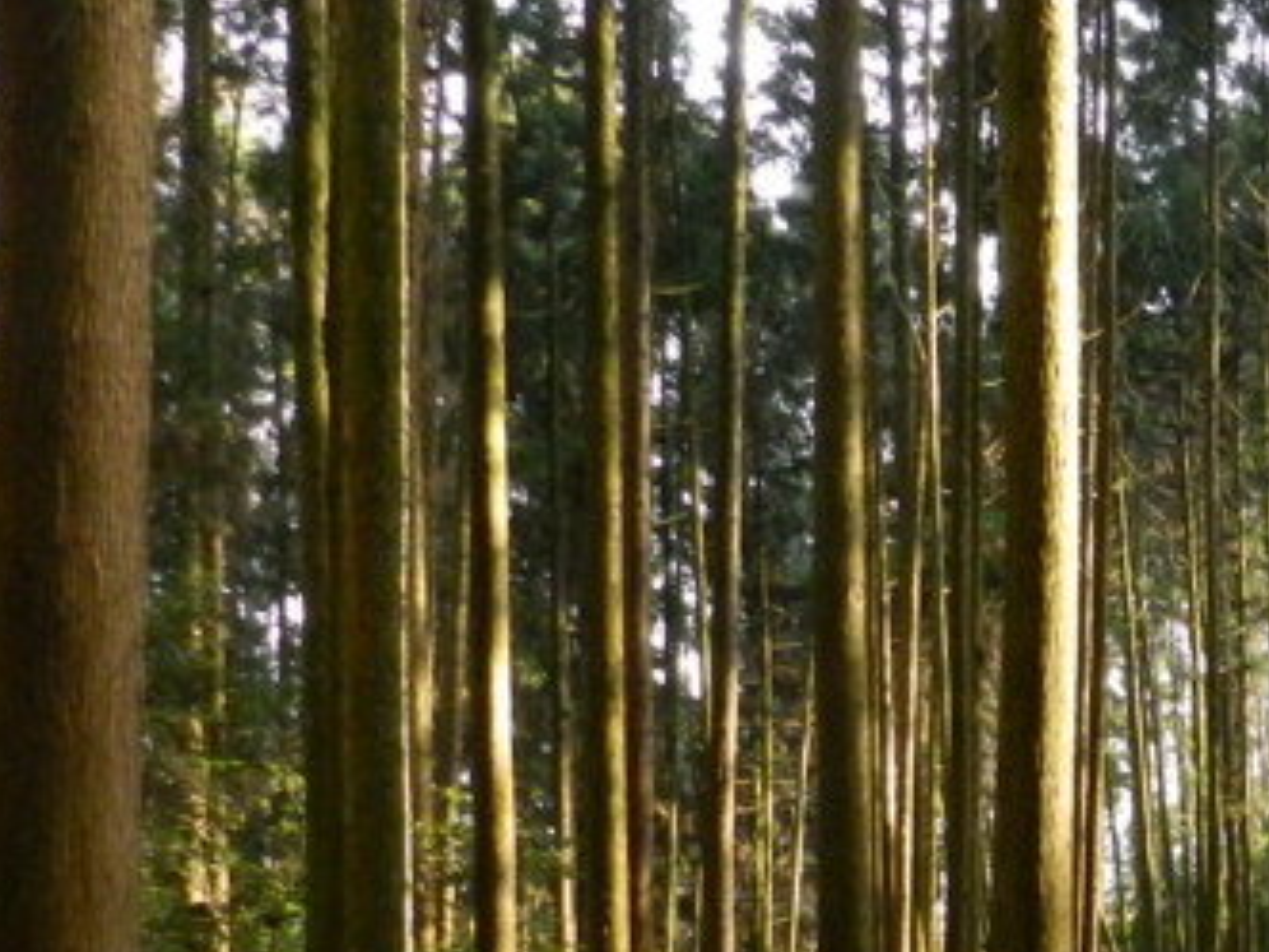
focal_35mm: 77
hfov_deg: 24.0
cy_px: 1017
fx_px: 2823
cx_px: 1323
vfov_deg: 18.5
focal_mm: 5.6
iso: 800
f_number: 3.7
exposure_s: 1/160
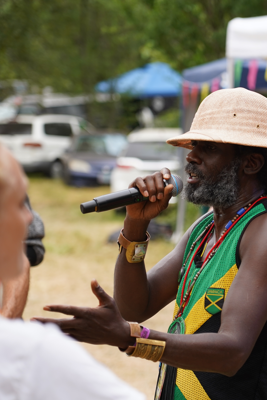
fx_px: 1758
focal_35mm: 158
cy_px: 199
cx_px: 245
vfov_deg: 13.0
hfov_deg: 8.7
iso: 320
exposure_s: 1/160
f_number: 4
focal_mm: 105
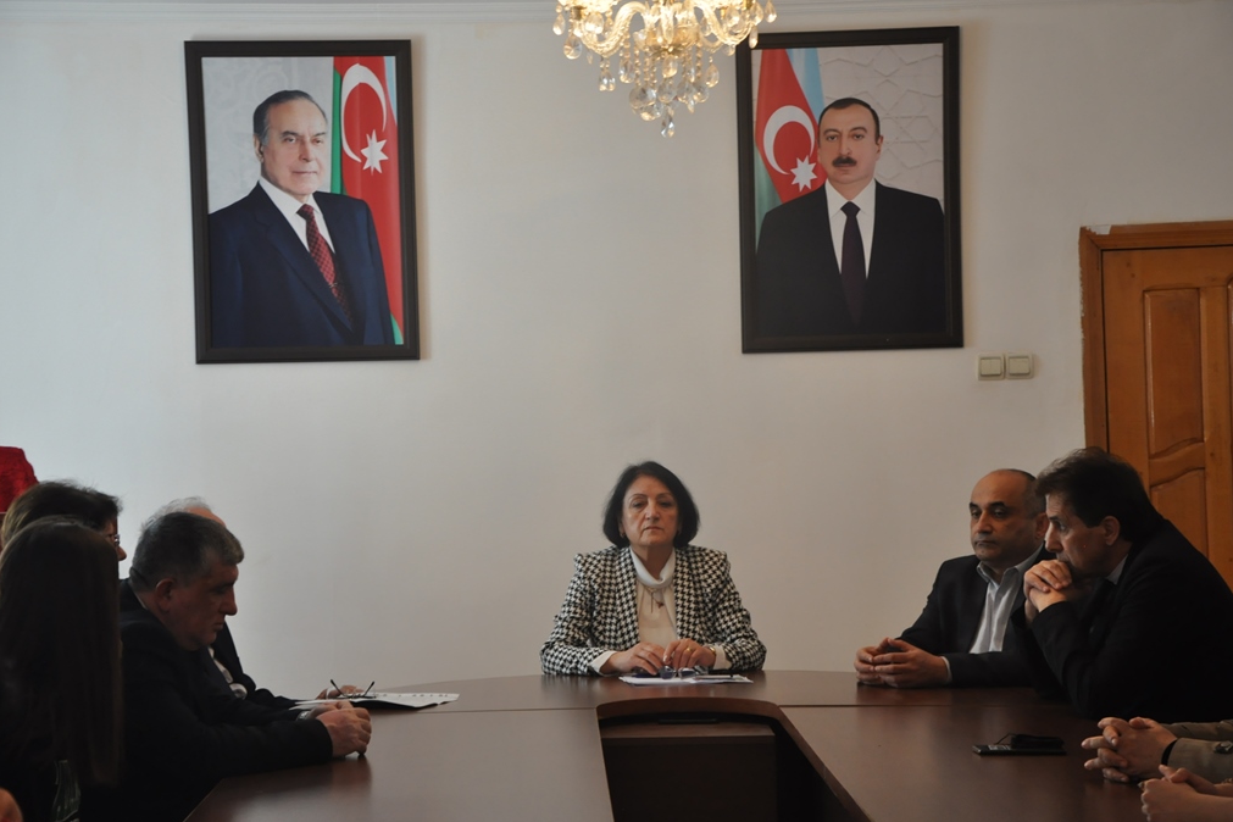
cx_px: 610
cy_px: 412
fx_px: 3014
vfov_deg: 15.5
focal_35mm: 88
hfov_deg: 23.1
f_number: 5
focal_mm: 58
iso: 800
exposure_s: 1/40
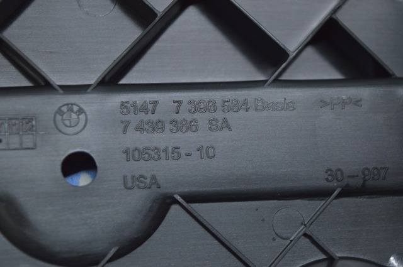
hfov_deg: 24.6
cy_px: 134
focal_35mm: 82
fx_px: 922
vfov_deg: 16.5
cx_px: 202
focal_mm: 55
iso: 400
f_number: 5.6
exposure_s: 1/40
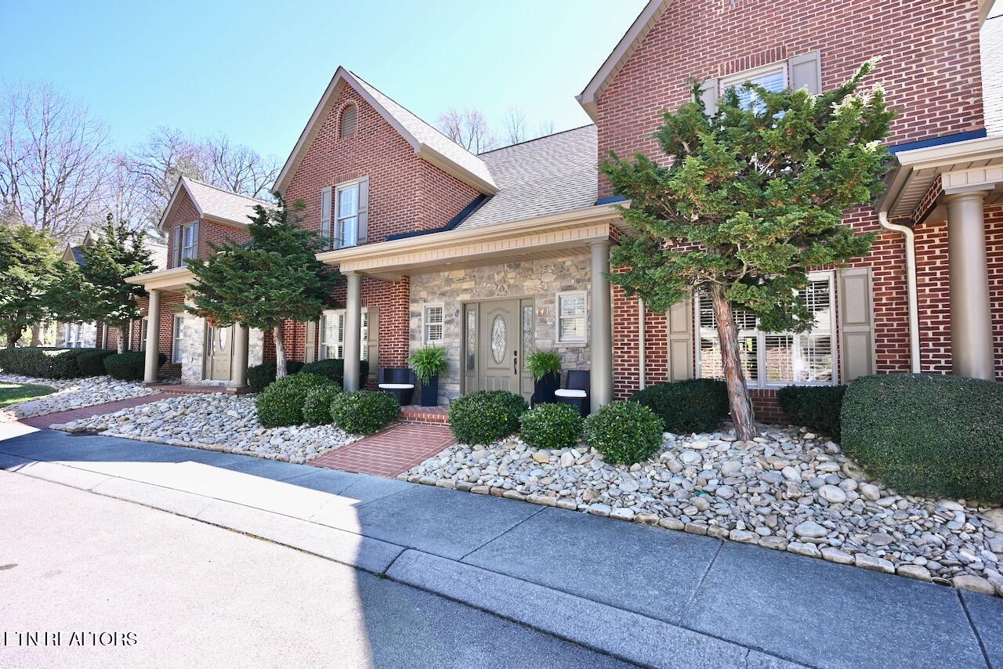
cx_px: 502
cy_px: 334
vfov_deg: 67.4
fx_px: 502
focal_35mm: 18
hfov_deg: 90.0
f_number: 5
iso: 100
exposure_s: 1/100
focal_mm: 12
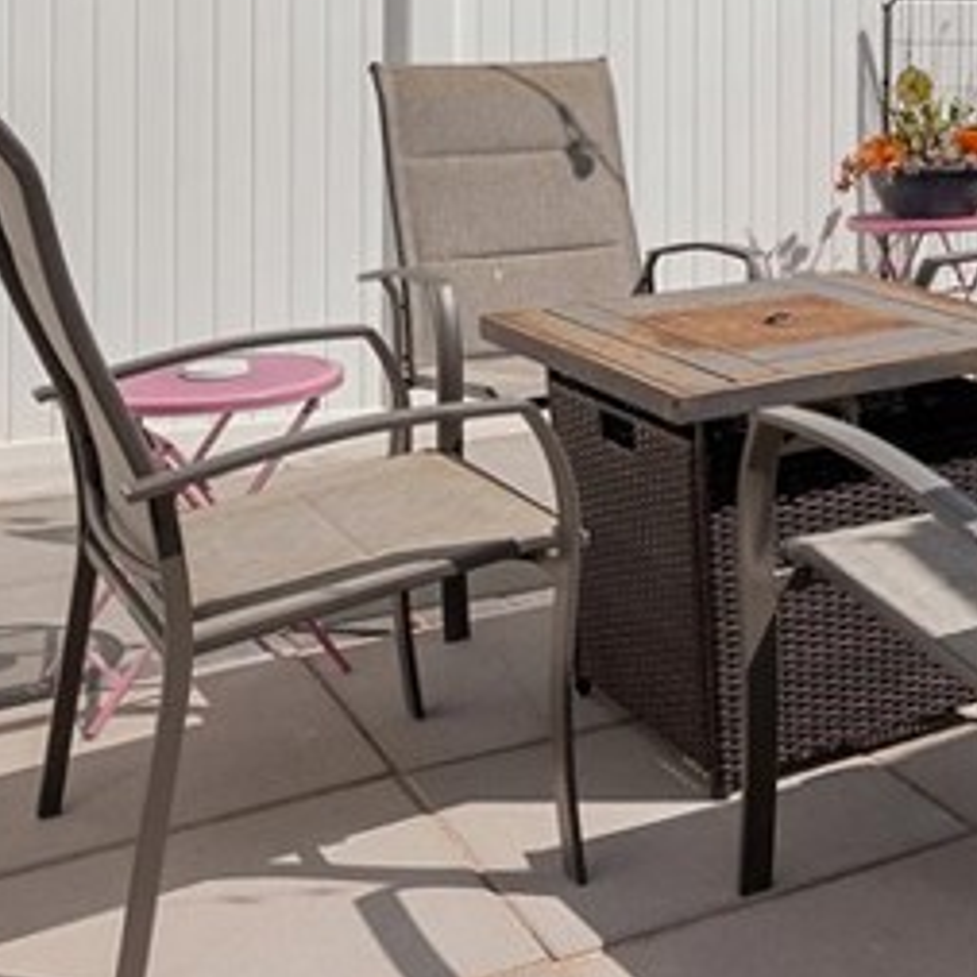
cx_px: 938
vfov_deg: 29.2
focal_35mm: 55
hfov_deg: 29.4
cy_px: 21
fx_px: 1756
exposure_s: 1/400
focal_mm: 16
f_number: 9
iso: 400
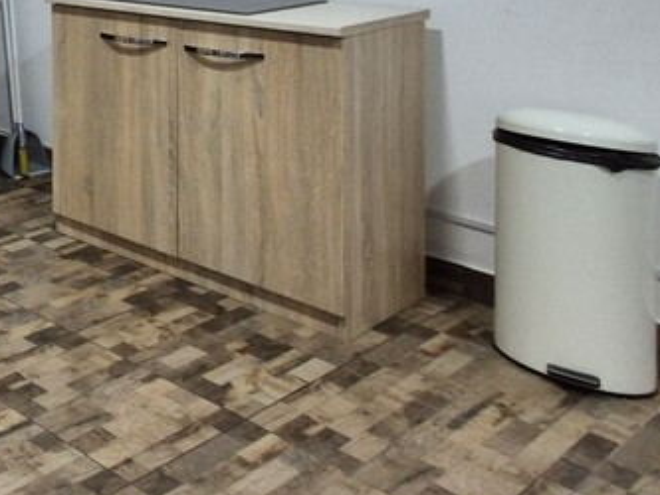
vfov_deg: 30.1
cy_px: -115
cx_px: -341
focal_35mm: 40
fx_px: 763
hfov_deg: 28.6
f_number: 2.2
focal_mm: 2.2
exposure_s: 1/50
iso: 400
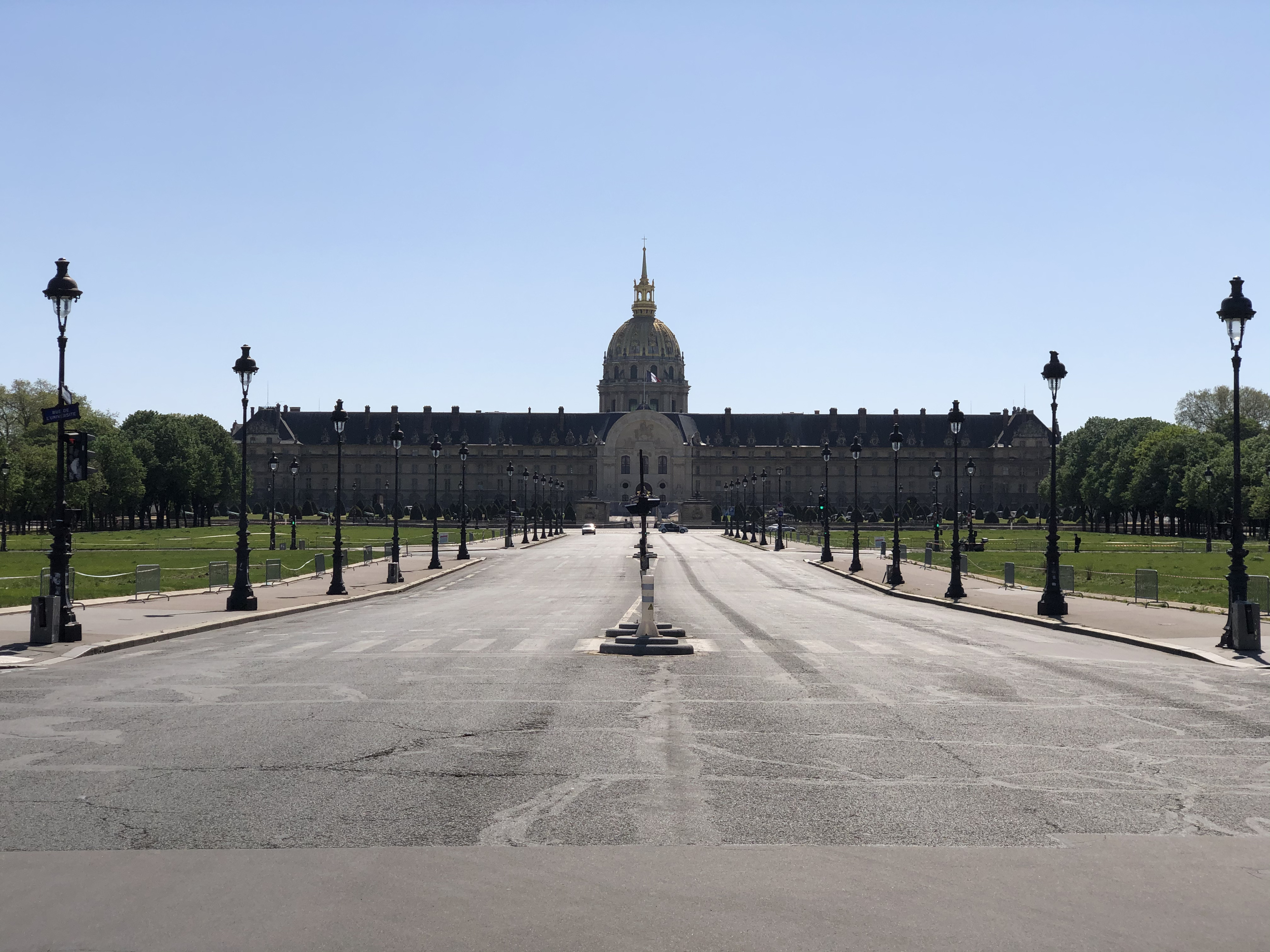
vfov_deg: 28.0
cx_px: 635
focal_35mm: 52
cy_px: 476
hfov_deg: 36.8
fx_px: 1908
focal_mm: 6
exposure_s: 1/2288
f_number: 2.4
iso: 16
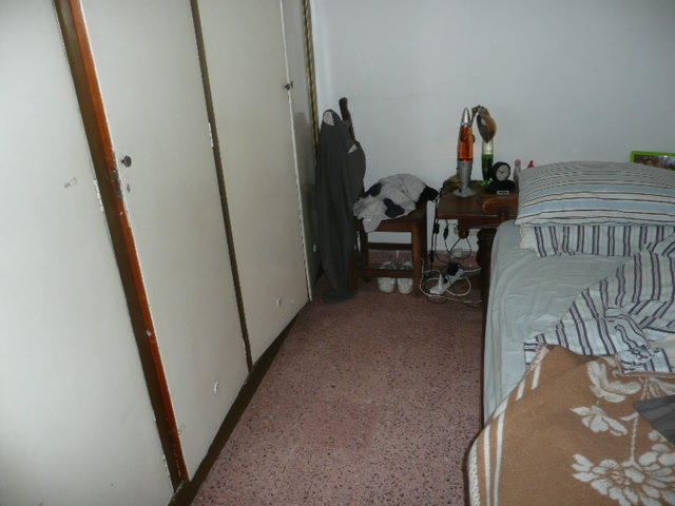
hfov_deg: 63.4
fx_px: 546
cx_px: 338
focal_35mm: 28
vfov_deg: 49.7
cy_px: 253
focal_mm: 4.6
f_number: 3.3
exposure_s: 1/30
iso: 125
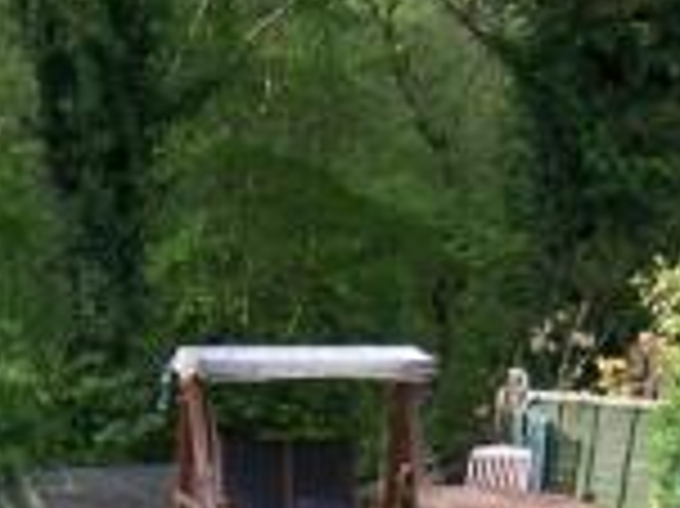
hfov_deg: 22.0
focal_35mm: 89
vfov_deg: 16.0
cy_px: 596
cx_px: 304
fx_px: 1747
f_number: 2.8
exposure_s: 1/250
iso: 64
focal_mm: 3.8
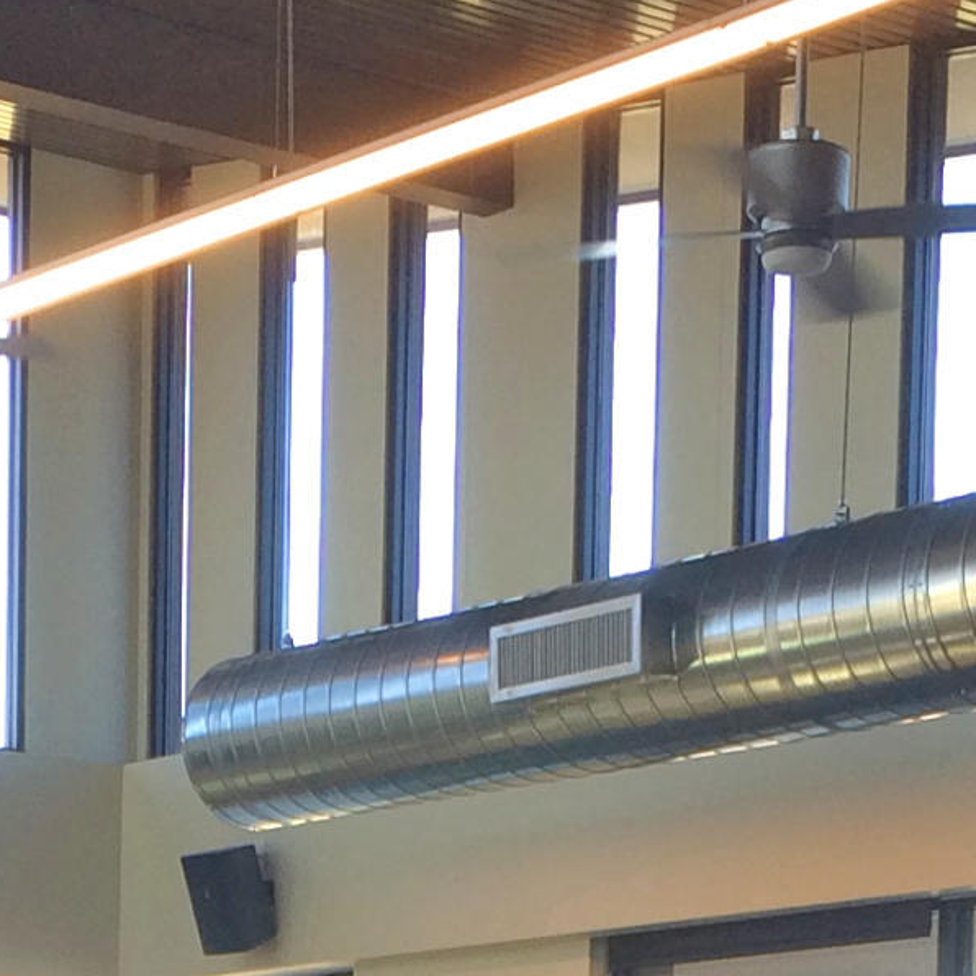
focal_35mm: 129
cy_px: 1665
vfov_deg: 12.5
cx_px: 275
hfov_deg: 13.5
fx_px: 4115
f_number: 2.2
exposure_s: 1/60
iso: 32
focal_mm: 4.15
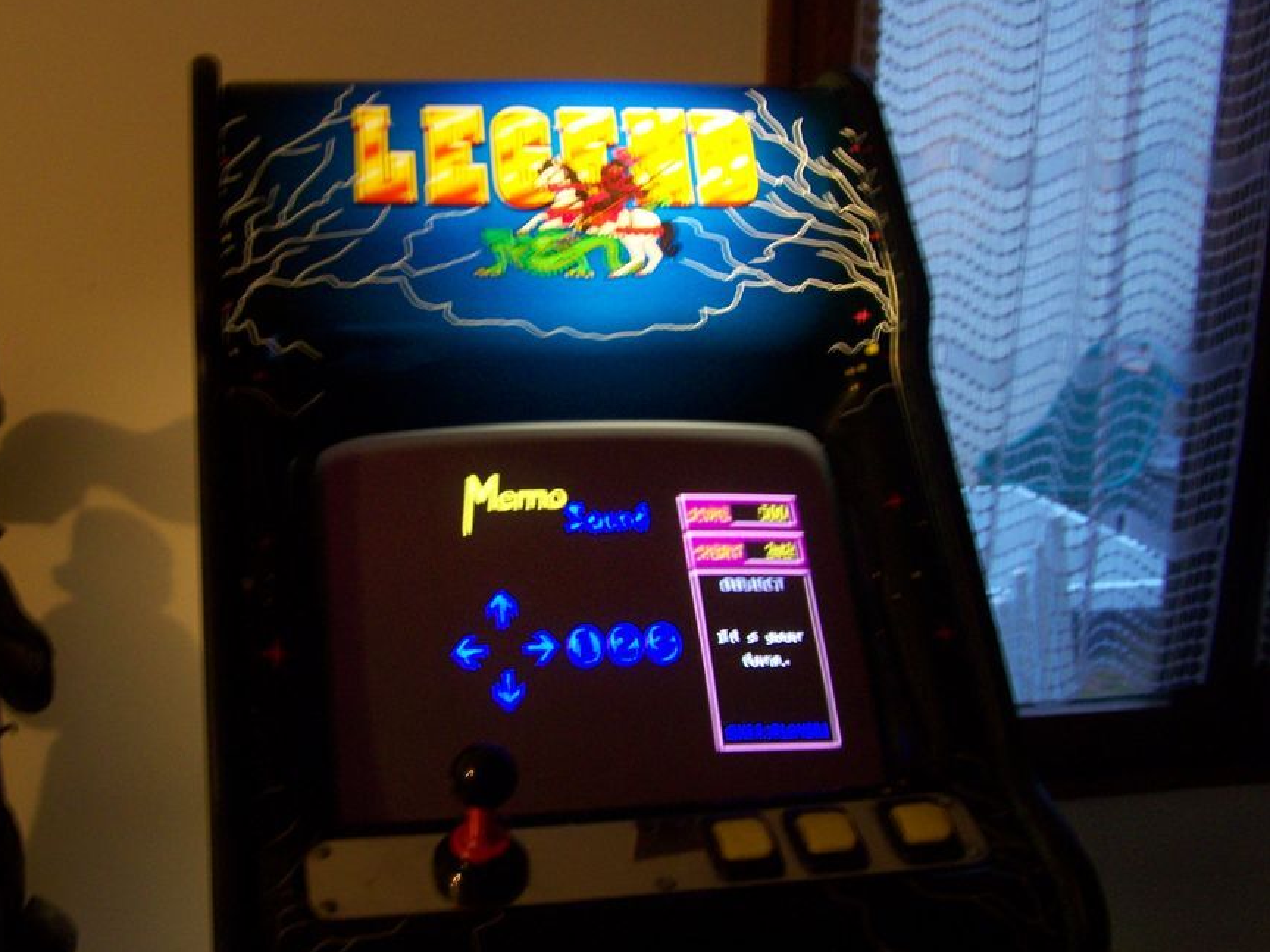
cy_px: 473
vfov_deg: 32.9
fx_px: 1614
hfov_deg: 42.8
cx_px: 539
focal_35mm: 44
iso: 160
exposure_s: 1/10
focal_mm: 6.3
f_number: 2.8
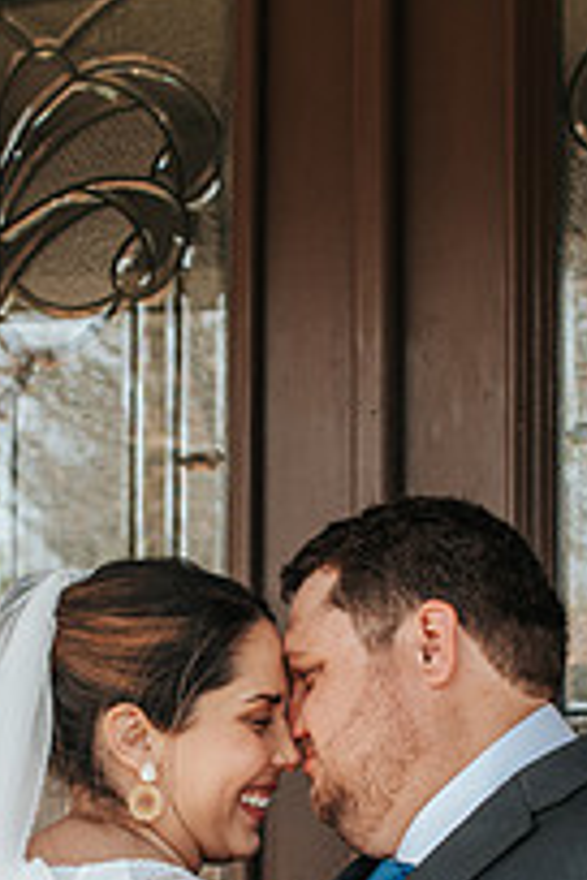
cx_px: 227
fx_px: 2886
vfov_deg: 17.0
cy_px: 851
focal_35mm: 118
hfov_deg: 11.6
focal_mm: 35
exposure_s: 1/500
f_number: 3.5
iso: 500
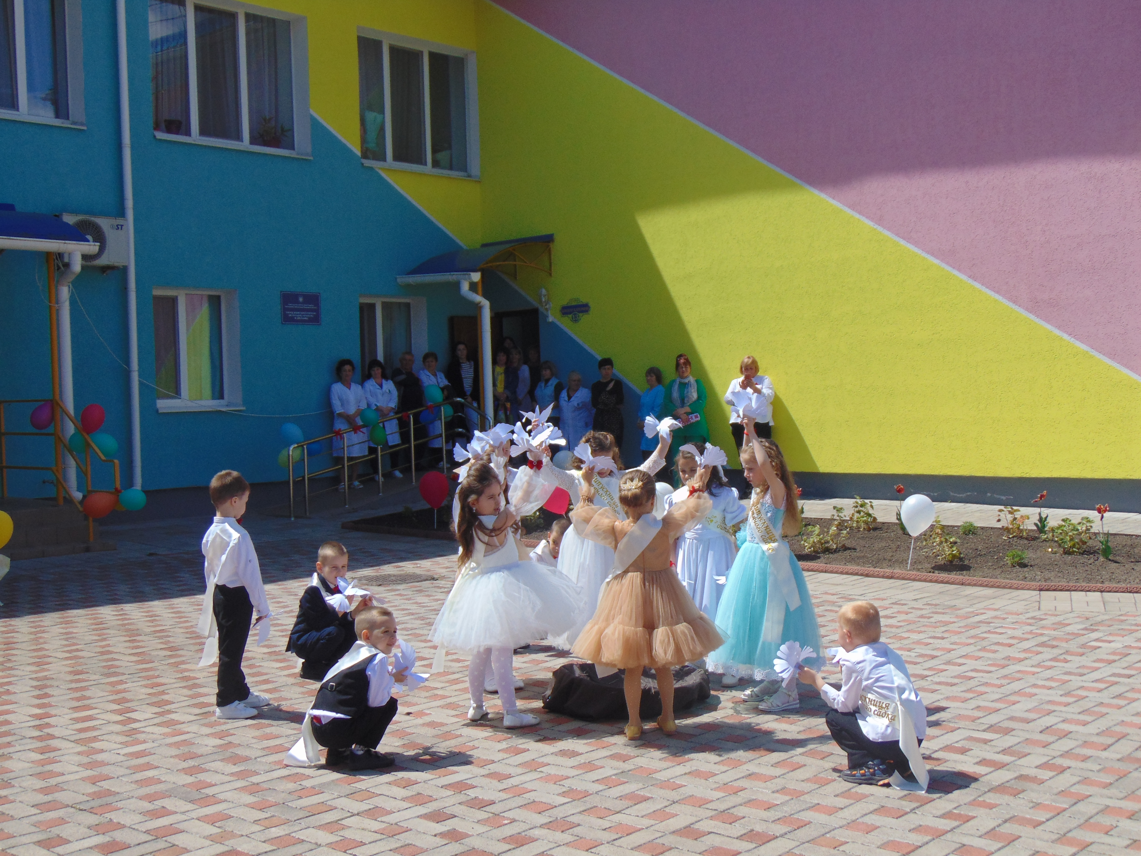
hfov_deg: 44.8
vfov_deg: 34.3
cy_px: 428
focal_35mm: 42
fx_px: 1384
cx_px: 570
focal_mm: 7.6
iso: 80
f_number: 3.3
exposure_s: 1/1000
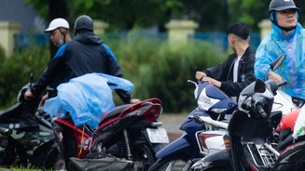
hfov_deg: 7.0
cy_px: 99
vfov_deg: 3.9
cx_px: 298
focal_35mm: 308
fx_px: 2491
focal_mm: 150
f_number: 2.8
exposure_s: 1/2000
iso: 1000
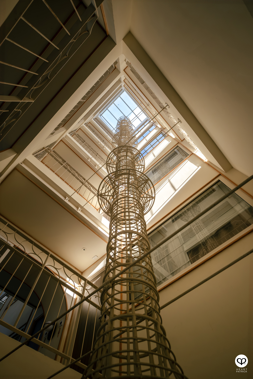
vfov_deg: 86.9
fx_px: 200
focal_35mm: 19
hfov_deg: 64.6
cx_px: 126
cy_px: 190
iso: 320
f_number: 5
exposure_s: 1/125
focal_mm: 12.6
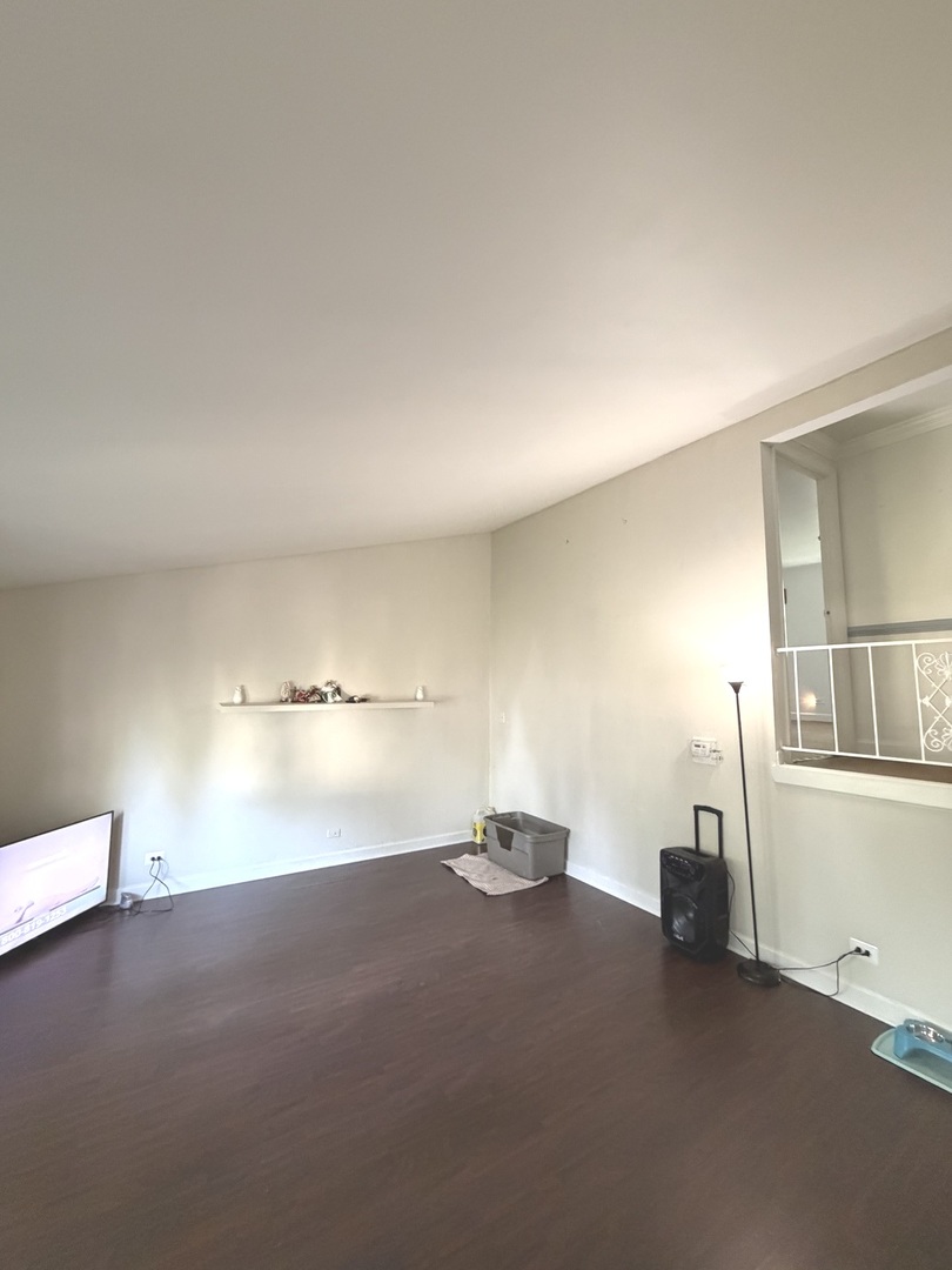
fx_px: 513
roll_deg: -0.7
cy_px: 635
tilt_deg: +7.2
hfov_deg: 85.7
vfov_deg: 102.1
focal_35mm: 14
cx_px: 476
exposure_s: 1/60
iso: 800
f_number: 2.2
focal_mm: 2.22
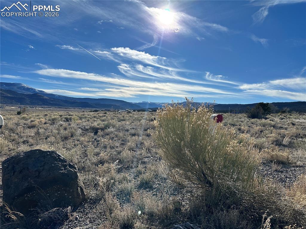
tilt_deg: -0.5
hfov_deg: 71.6
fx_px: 212
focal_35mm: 24
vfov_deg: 56.8
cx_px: 153
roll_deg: -2.3
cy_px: 114
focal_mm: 6.86
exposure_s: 1/10753
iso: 80
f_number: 1.78
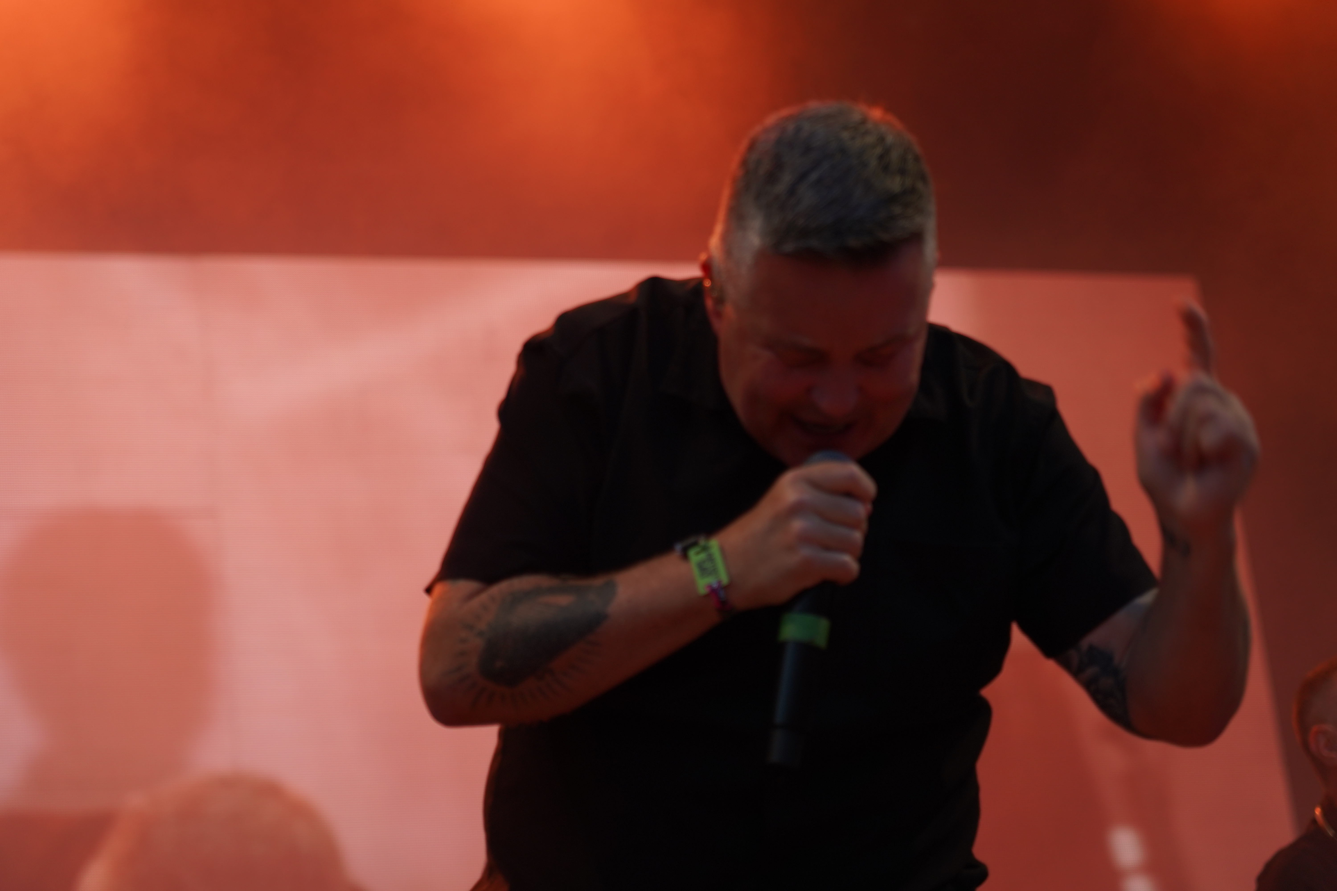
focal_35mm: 105
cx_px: 668
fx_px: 3899
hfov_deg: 19.5
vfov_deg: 13.0
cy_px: 446
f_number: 4
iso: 400
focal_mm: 105
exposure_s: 1/160
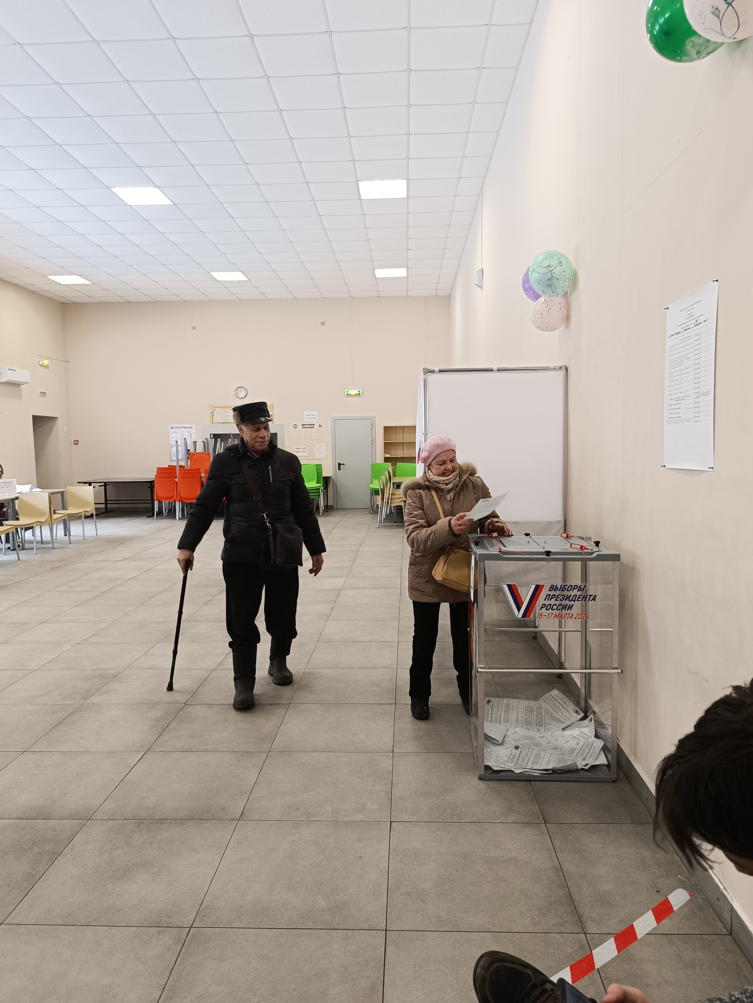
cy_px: 502
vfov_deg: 71.6
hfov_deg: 56.8
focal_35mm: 24
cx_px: 376
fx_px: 696
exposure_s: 1/100
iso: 647
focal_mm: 6.14
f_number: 1.65
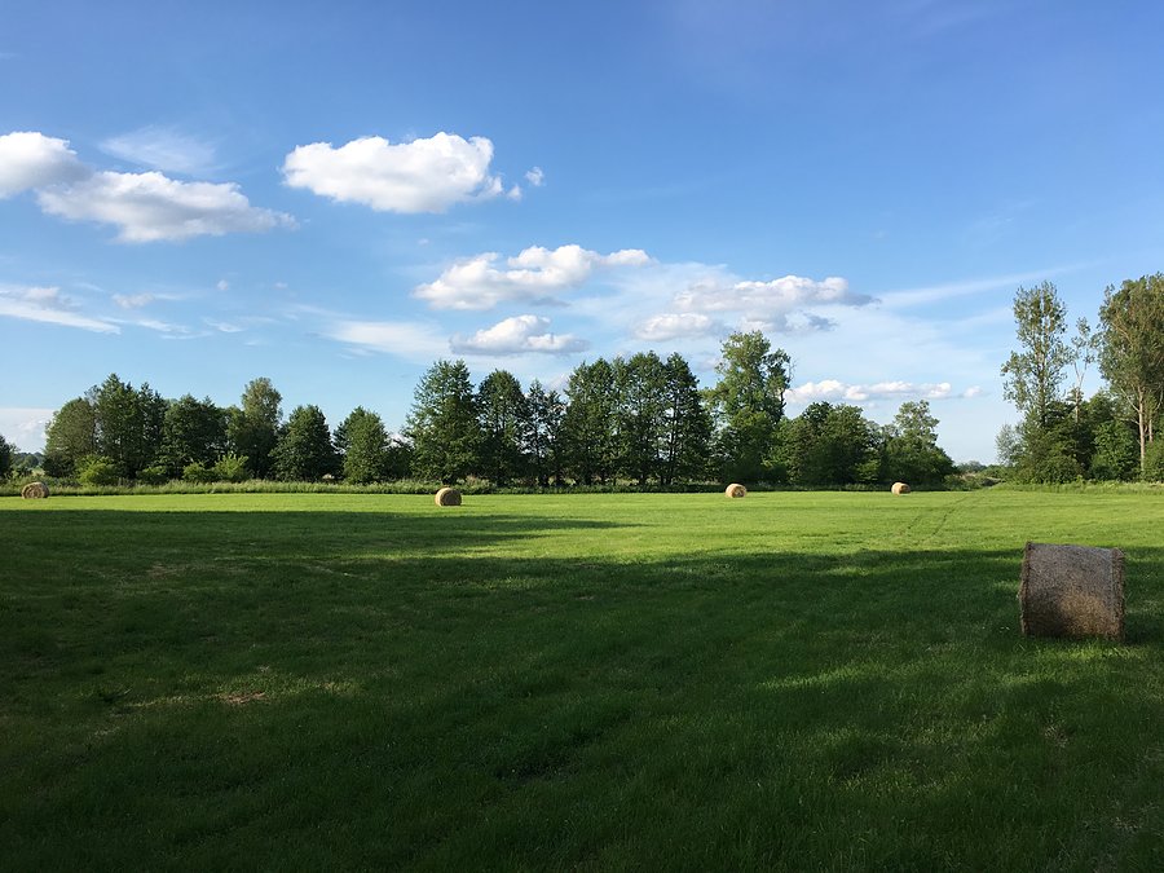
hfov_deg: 61.7
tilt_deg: +1.4
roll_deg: -0.6
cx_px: 582
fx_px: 975
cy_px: 436
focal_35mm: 29
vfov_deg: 48.2
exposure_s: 1/845
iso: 25
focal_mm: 4.15
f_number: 2.2
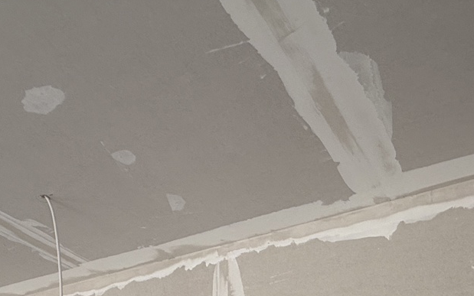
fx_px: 594
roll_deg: -0.5
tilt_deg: +0.3
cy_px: 540
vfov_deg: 19.9
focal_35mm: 46
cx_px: 291
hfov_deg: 43.2
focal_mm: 2.22
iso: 64
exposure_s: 1/99
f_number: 2.2
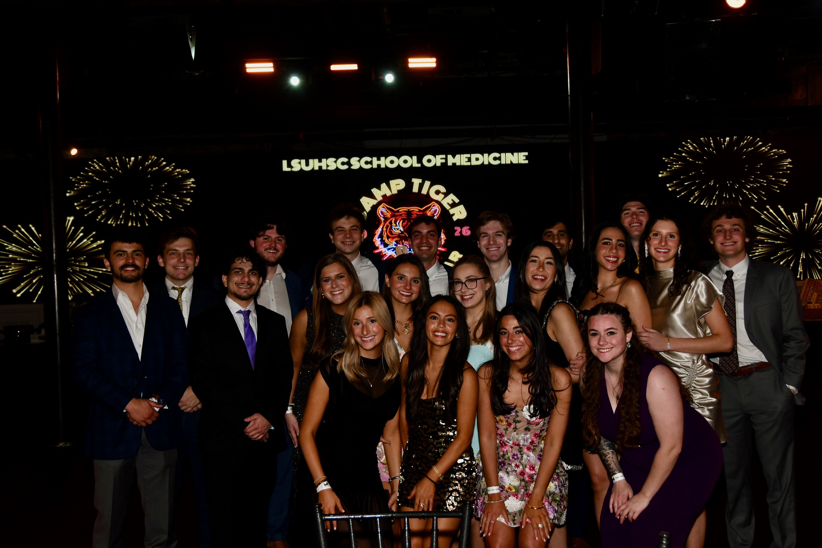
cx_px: 406
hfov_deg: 51.9
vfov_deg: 35.9
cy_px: 276
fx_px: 845
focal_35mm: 37
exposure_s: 1/60
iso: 100
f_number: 4
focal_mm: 24
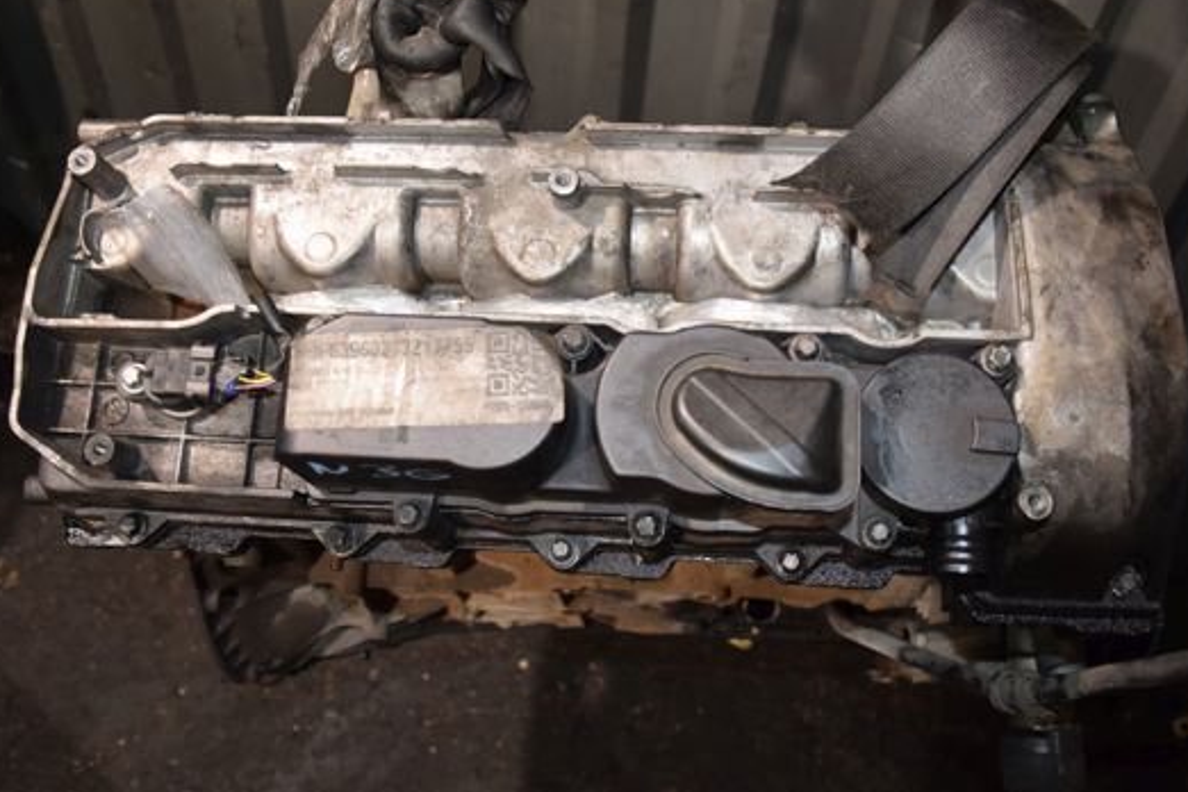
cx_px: 640
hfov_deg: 49.9
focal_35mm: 39
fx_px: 1274
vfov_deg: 34.5
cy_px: 346
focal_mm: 21
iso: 800
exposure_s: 1/60
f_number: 5
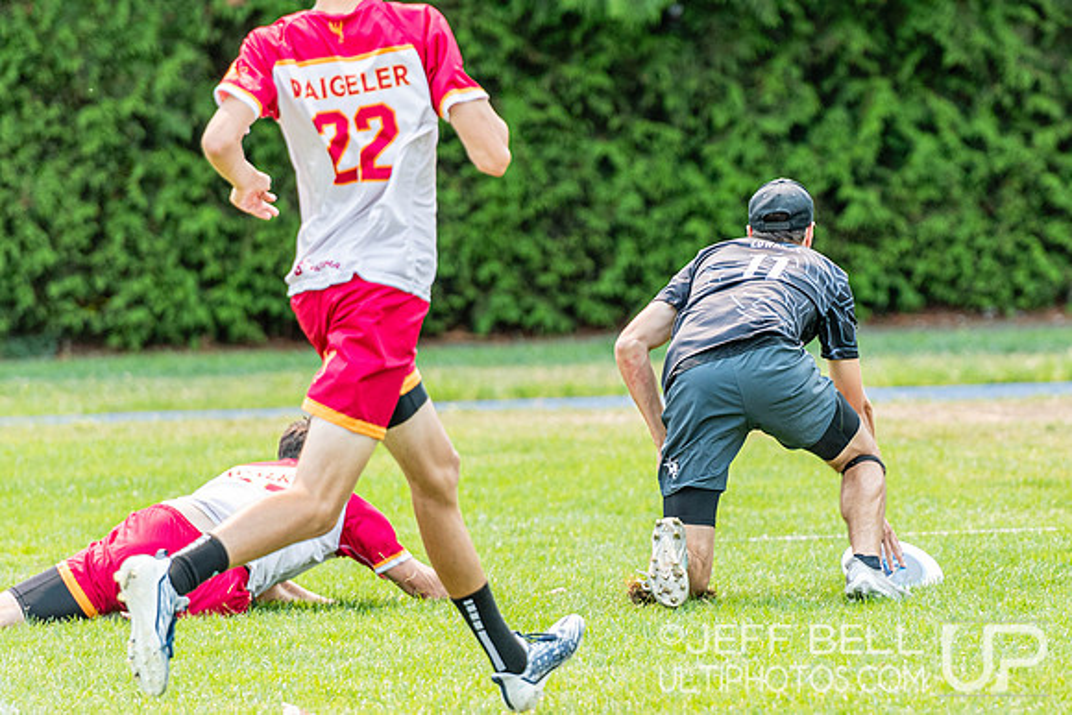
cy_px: 434
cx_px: 814
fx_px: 13567
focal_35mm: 456
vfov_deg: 3.0
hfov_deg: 4.5
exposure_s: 1/1250
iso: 180
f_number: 3.2
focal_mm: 200
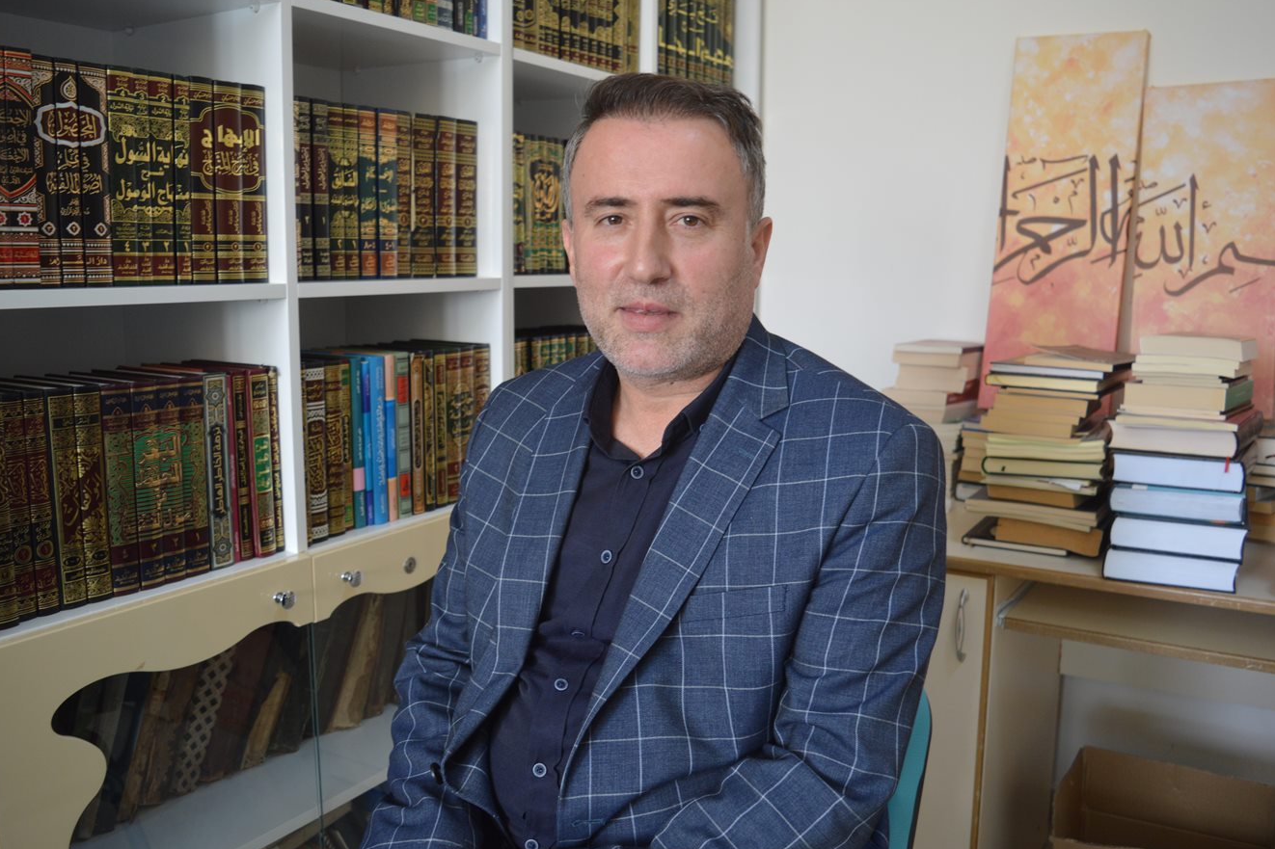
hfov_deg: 60.3
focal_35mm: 31
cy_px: 433
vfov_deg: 42.3
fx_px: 1098
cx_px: 618
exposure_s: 1/50
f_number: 3.5
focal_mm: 20
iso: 400
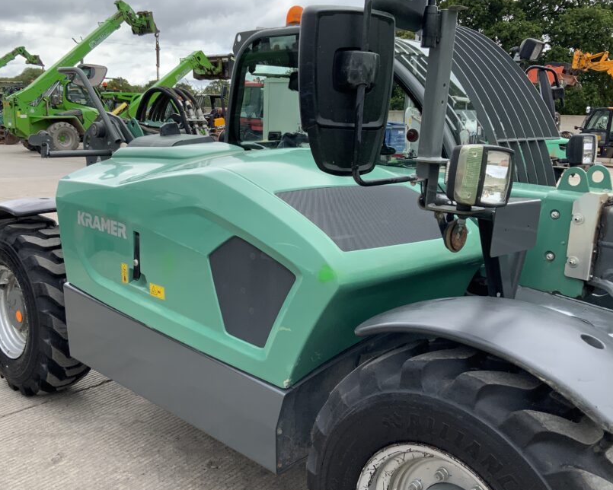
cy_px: 246
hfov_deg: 50.3
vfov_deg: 41.2
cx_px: 290
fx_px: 653
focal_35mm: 36
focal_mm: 3
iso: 16
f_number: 1.8
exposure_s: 1/642
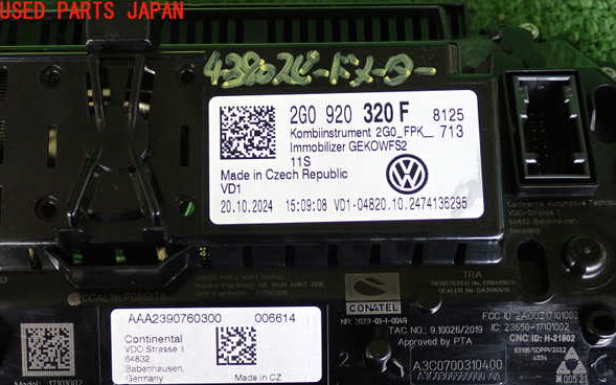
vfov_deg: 23.9
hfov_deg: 37.5
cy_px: 234
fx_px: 906
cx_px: 307
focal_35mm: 54
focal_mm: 9.01
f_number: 3.2
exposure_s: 1/125
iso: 640
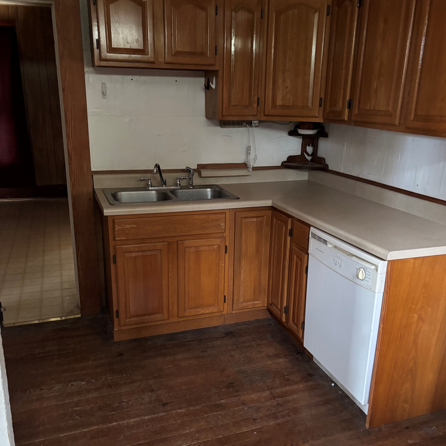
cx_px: 222
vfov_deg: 52.5
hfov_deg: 52.5
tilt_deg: -17.6
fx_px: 452
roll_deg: -1.4
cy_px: 243
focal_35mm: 31
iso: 800
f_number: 1.6
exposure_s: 1/30
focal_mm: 5.96
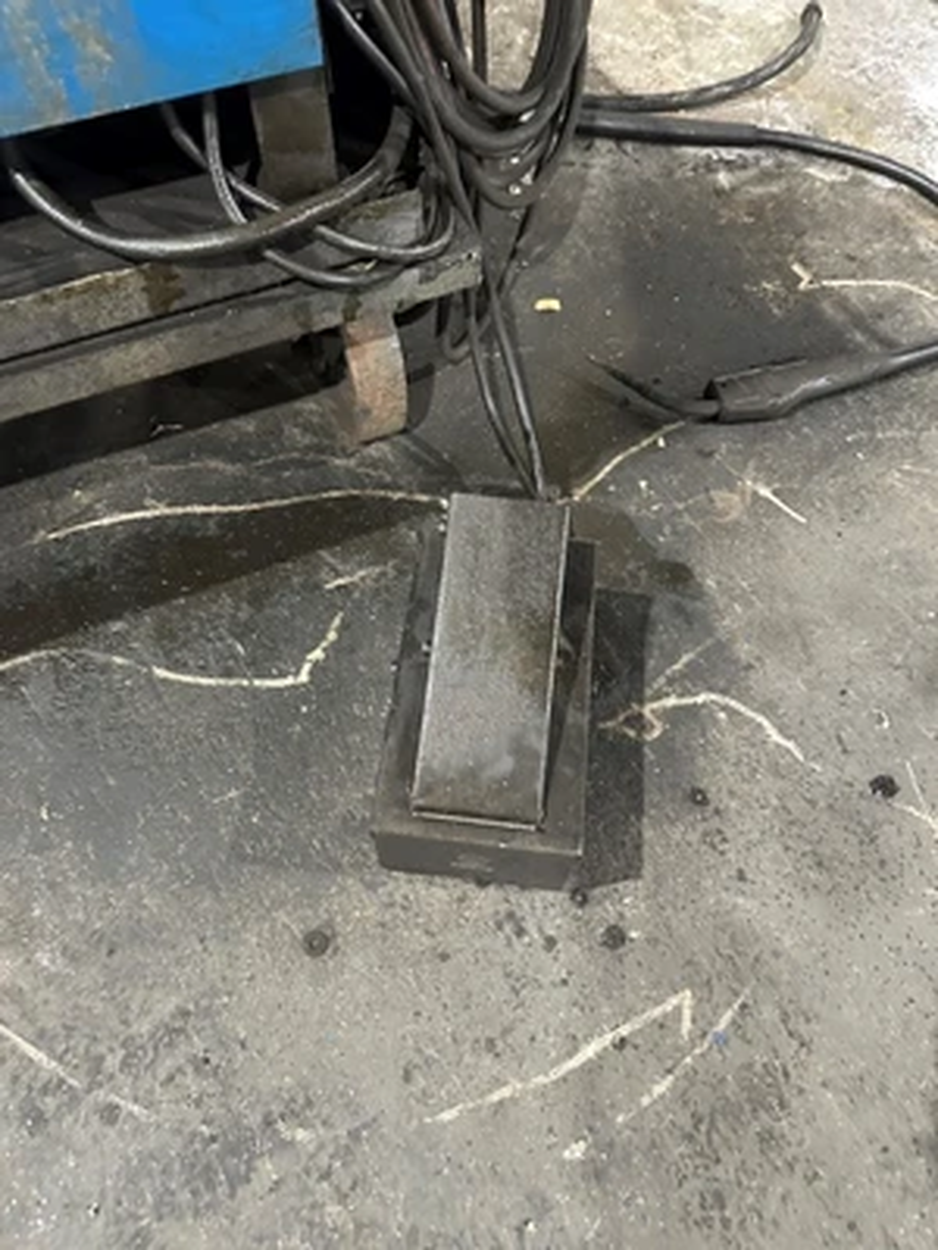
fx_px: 867
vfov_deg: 71.6
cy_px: 625
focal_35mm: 24
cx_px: 469
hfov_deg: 56.8
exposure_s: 1/40
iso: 640
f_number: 1.78
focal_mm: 6.86
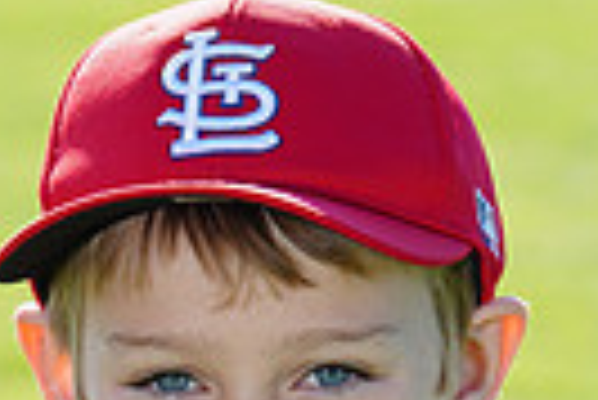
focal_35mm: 791
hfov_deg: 2.6
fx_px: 13154
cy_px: 613
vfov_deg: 1.7
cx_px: 342
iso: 200
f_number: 9
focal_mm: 182
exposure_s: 1/200
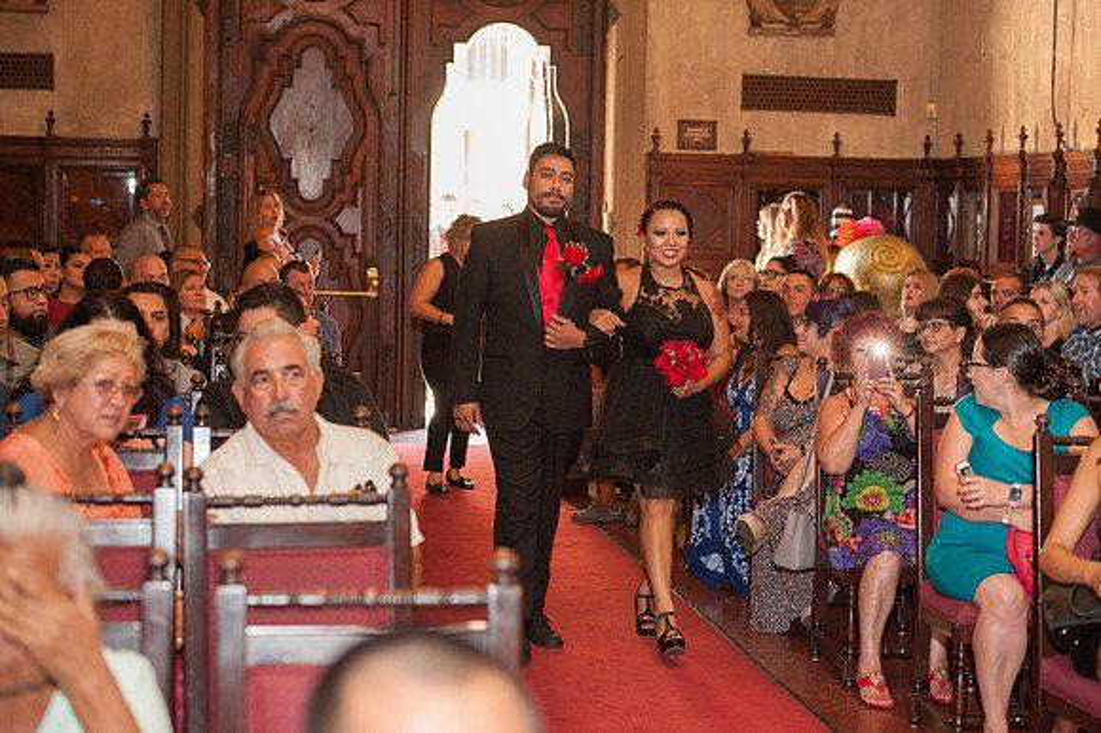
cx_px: 550
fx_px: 2140
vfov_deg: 19.4
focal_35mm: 70
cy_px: 366
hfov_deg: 28.9
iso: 2500
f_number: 3.5
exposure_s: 1/100
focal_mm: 70
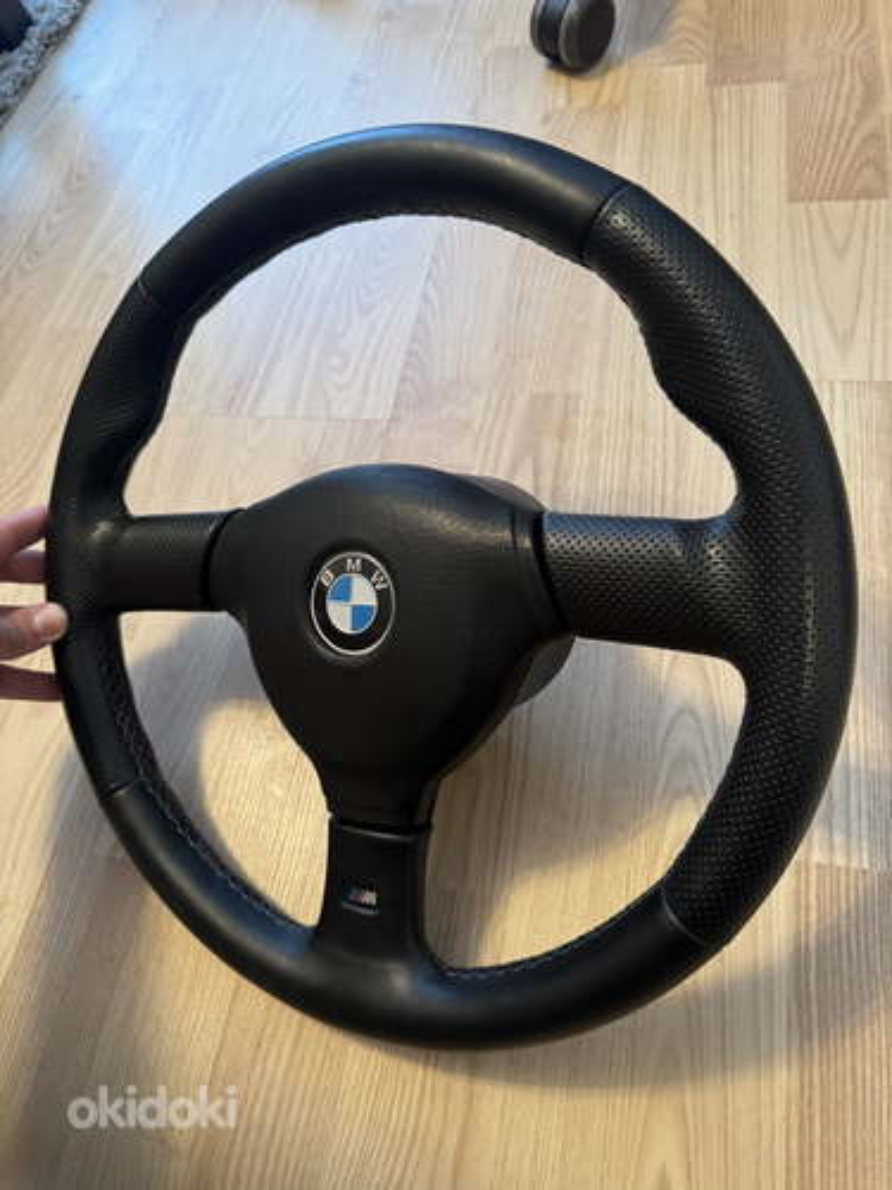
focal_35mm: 24
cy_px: 595
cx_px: 446
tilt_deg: -58.1
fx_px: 825
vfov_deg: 71.6
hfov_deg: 56.8
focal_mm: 6.76
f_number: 1.78
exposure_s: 1/50
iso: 500
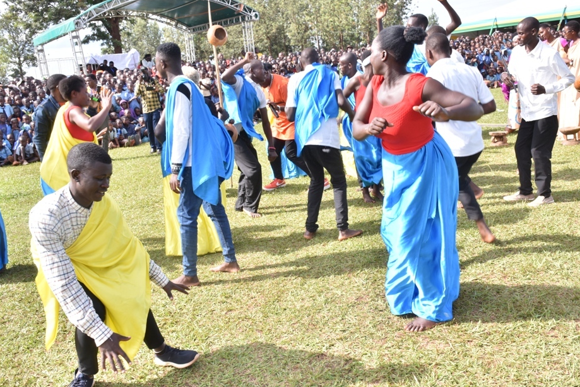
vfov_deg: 35.5
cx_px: 280
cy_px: 197
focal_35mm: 38
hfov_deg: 51.2
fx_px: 605
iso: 160
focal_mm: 23
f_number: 8
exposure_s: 1/125
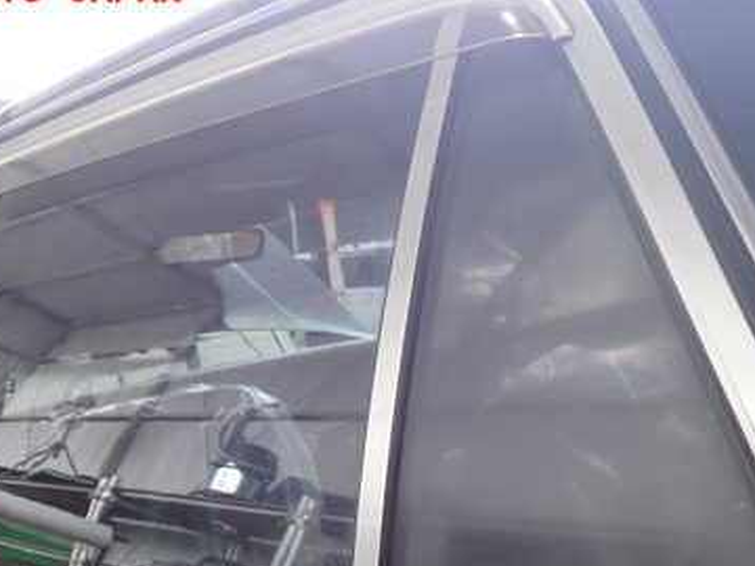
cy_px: 434
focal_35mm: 50
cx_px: 430
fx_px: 1091
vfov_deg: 28.6
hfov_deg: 38.1
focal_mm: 5.4
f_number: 2.3
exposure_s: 1/100
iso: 200
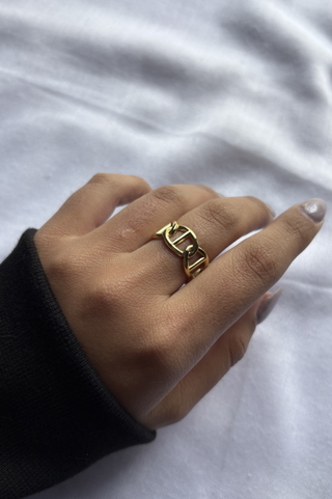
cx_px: 176
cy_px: 254
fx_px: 416
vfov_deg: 62.0
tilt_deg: -70.6
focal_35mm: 30
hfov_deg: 43.5
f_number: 1.6
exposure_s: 1/350
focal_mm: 5.96
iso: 50
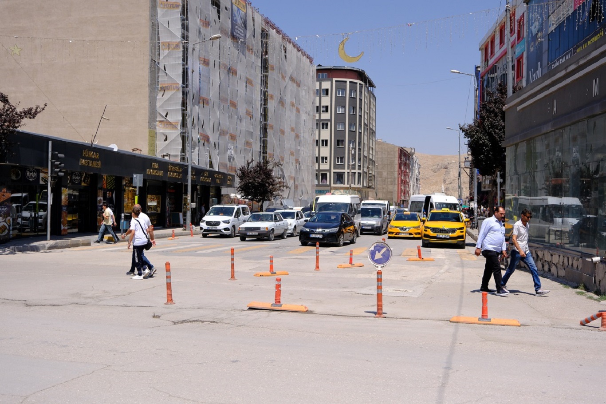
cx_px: 303
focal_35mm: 35
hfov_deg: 54.4
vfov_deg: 37.8
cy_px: 202
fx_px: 589
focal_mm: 23.5
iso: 400
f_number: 4
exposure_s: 1/3200
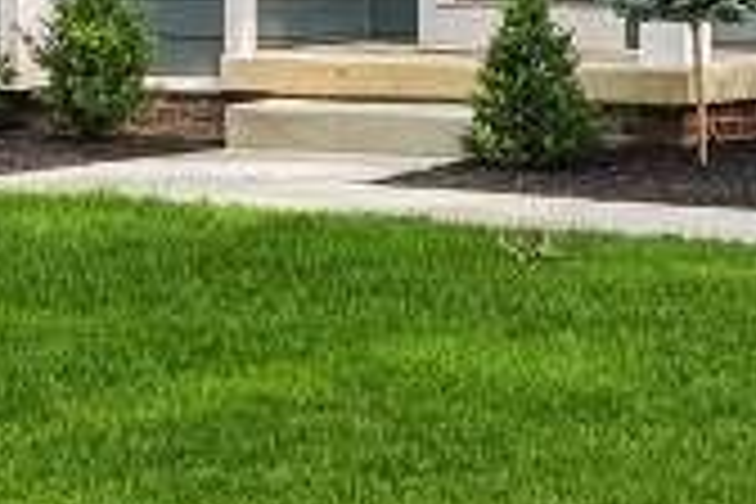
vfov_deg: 8.0
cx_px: 900
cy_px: -513
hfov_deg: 12.3
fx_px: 3444
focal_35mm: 164
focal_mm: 24
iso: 125
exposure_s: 1/30
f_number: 11
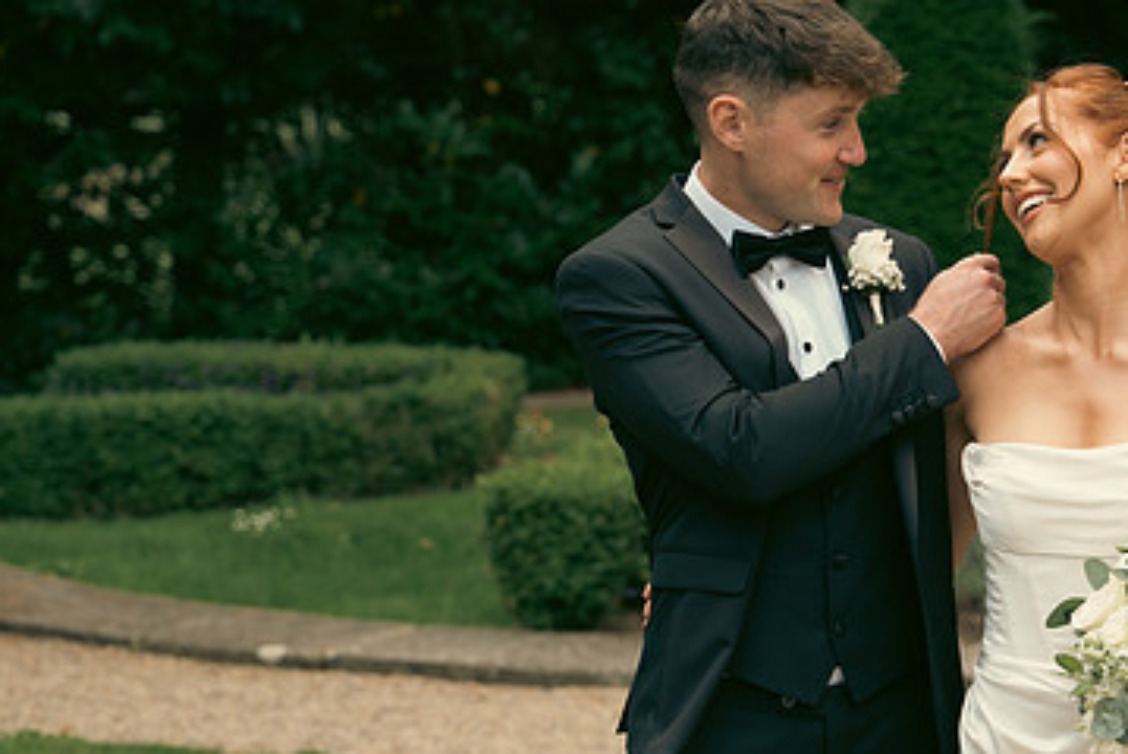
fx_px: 3543
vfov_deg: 12.1
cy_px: 441
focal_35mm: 113
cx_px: 870
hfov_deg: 18.0
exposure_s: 1/160
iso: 50
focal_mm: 70
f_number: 3.5
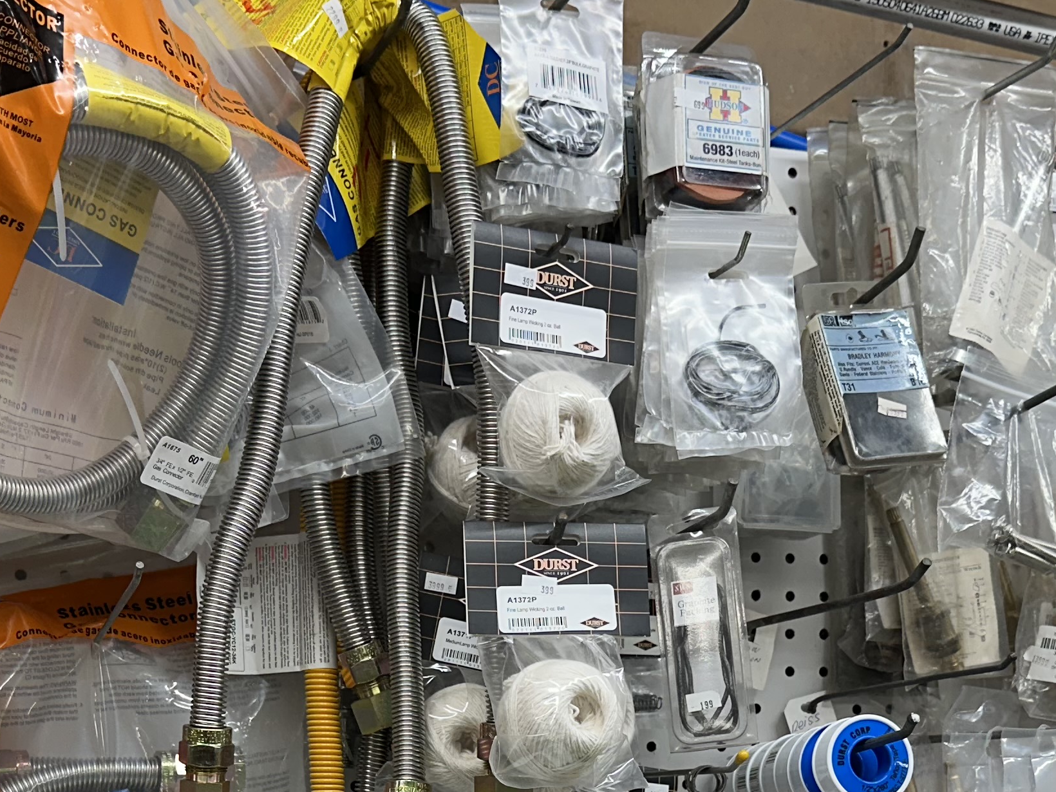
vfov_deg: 23.4
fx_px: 1800
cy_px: 850
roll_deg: +0.3
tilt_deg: +2.1
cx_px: 445
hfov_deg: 32.6
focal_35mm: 59
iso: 80
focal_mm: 6.86
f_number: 1.78
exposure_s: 1/120
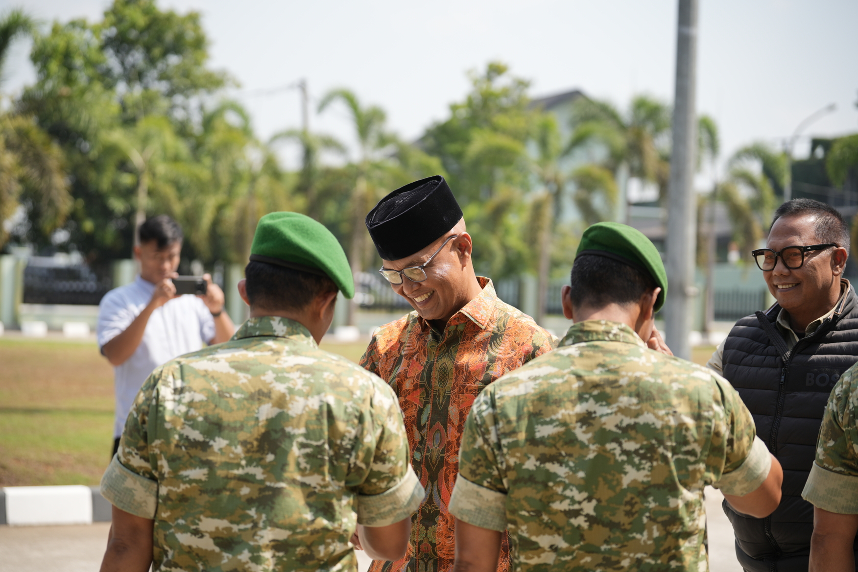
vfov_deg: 19.5
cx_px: 429
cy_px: 286
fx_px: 1668
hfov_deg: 28.8
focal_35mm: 70
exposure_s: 1/1250
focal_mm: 70
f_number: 2.8
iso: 125
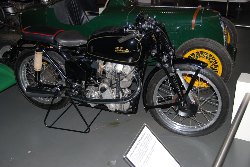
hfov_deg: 46.4
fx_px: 292
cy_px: 84
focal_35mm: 42
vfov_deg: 32.0
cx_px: 125
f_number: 4.2
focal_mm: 28
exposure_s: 1/60
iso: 400
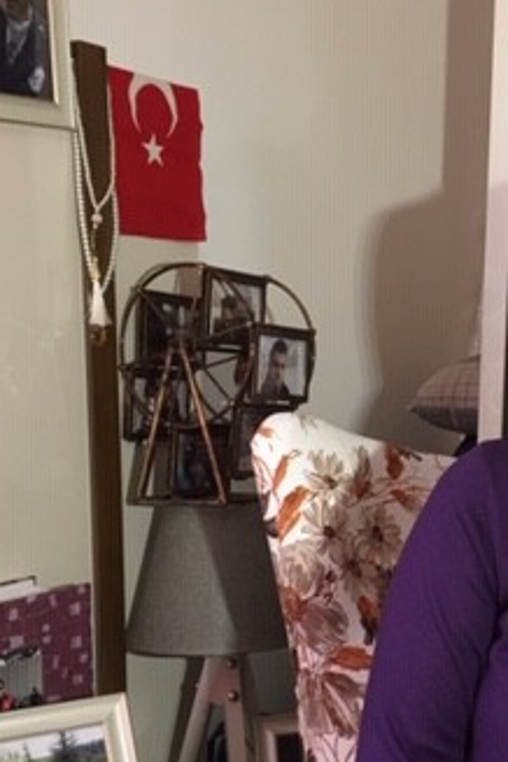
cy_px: 506
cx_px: 508
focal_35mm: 59
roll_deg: -2.4
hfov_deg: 22.1
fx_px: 1249
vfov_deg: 33.6
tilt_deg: -9.5
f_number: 2.2
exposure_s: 1/33
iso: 160
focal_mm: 4.15
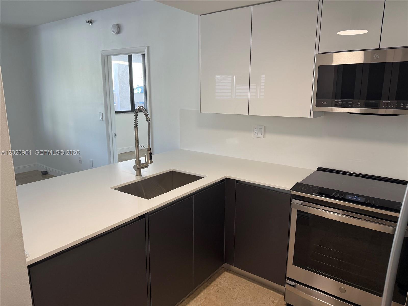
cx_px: 204
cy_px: 153
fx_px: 283
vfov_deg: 56.8
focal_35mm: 24
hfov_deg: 71.6
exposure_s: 1/120
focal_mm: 6.76
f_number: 1.78
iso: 200
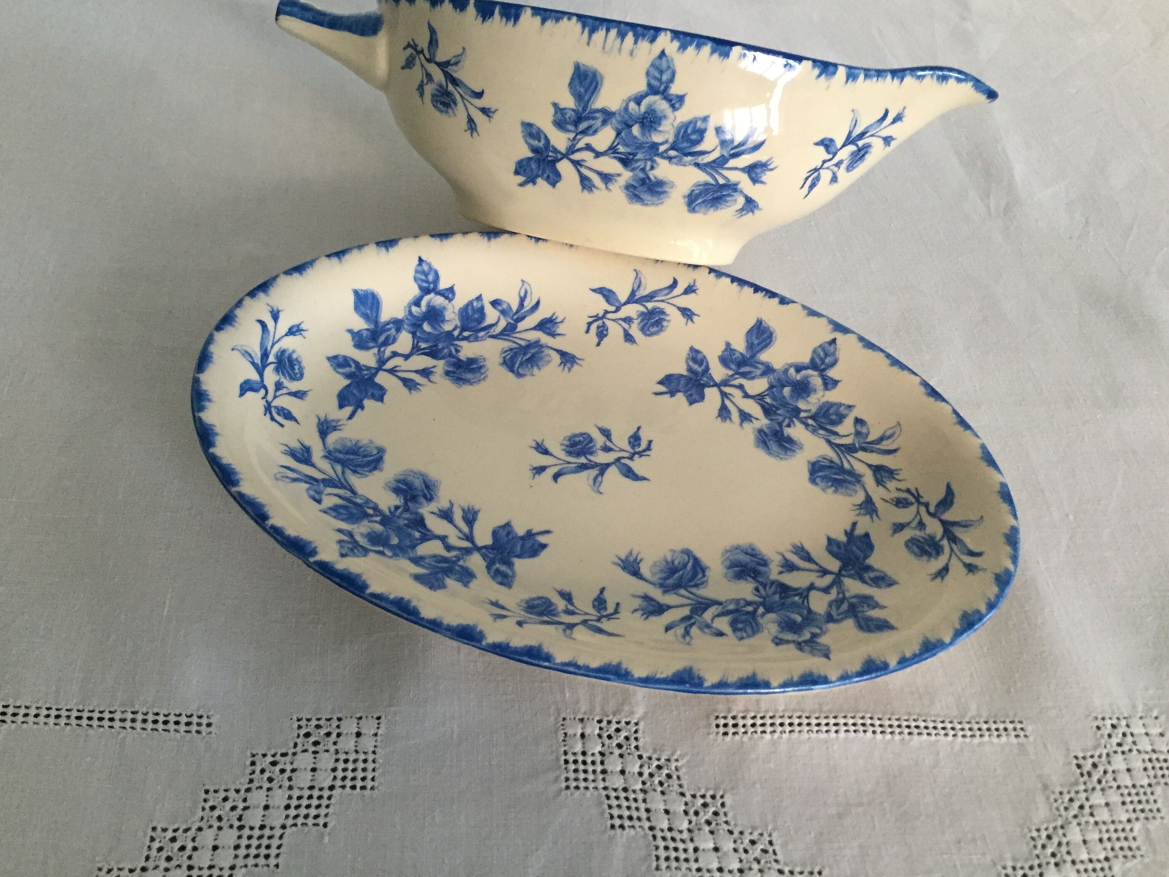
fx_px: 1047
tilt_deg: -47.6
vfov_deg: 45.4
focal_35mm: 31
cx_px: 556
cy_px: 409
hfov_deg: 58.3
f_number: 2.2
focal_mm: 4.15
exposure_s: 1/17
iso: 250
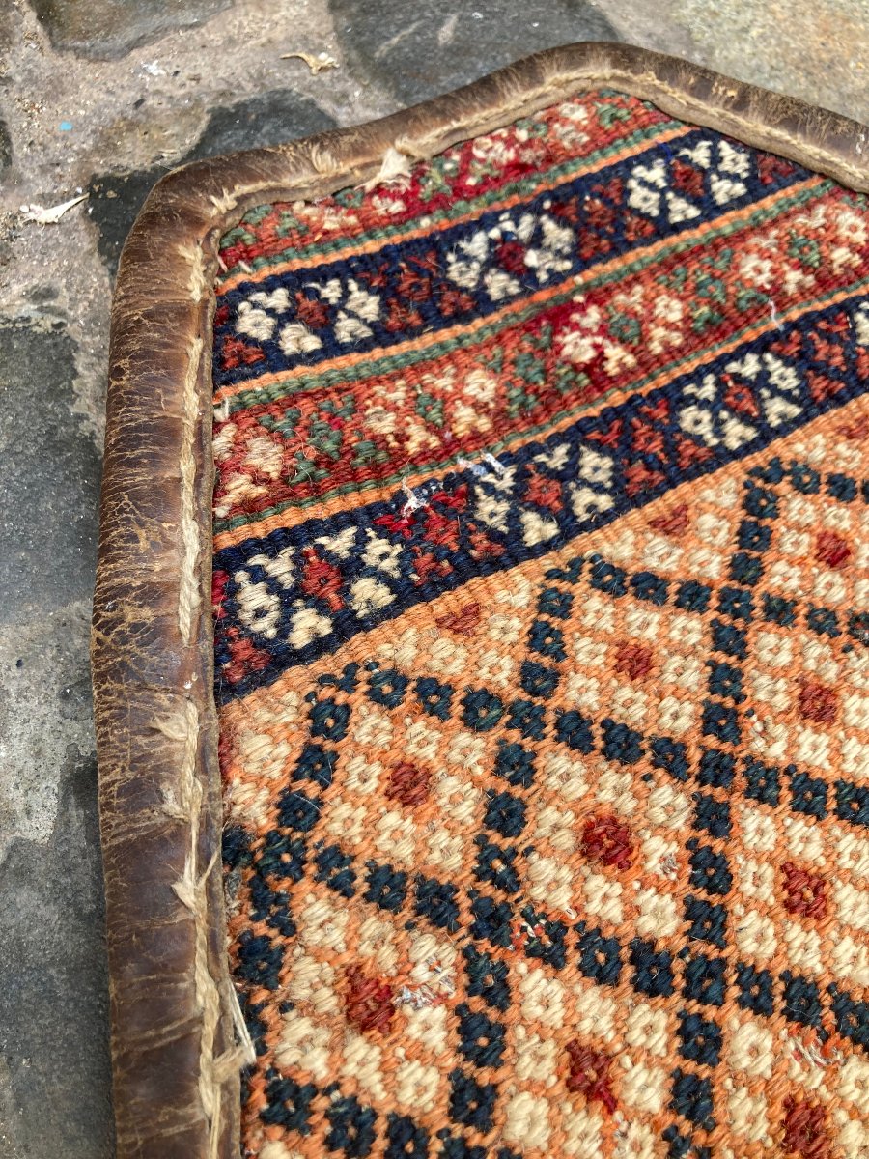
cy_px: 580
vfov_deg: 63.4
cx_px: 434
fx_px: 937
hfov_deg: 49.7
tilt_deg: -61.7
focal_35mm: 28
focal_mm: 3.99
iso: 40
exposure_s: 1/121
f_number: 1.8
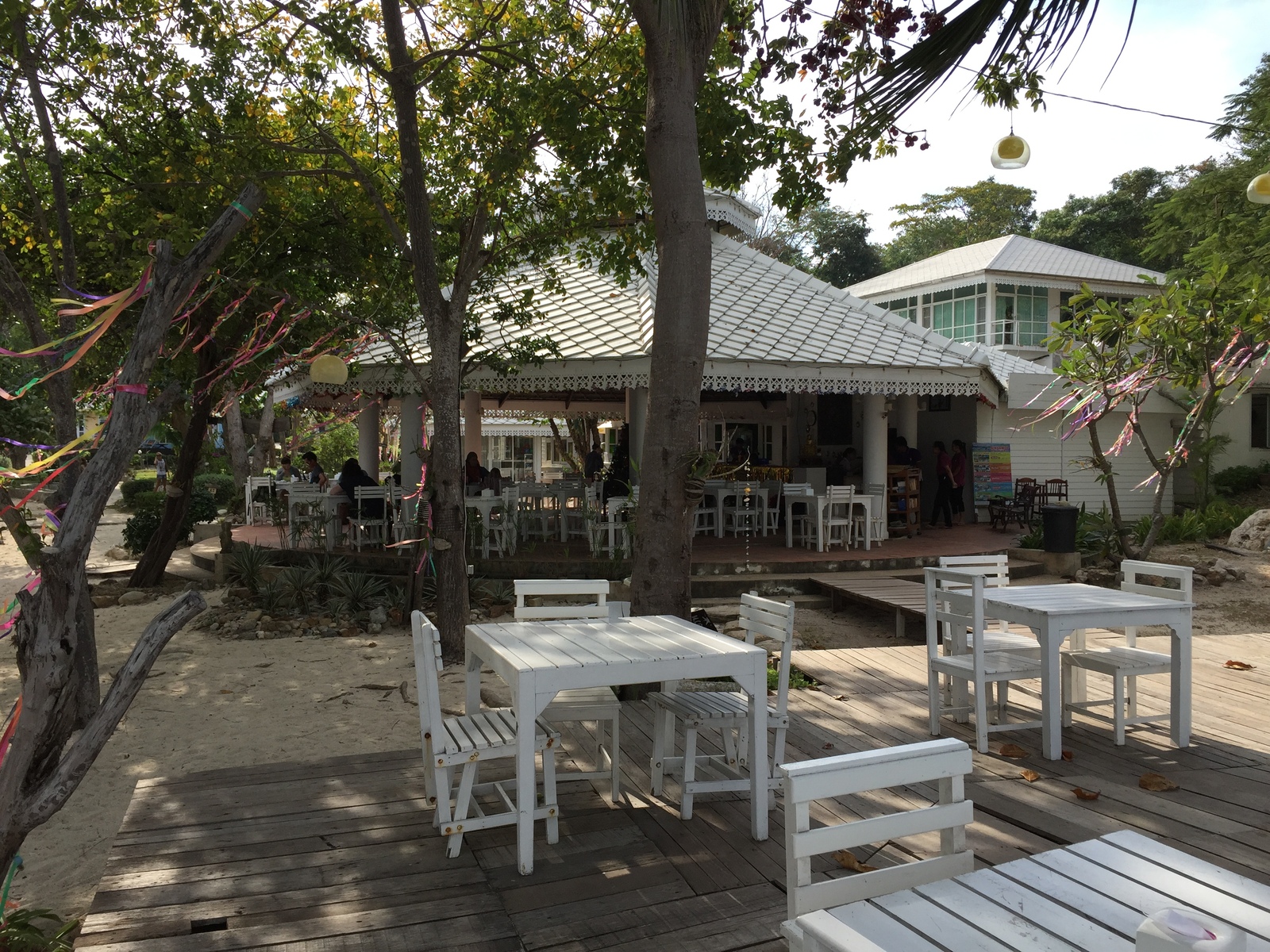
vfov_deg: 48.2
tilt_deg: -0.5
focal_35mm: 29
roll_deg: -0.9
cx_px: 635
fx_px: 1064
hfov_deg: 61.7
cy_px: 476
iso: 32
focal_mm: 4.15
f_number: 2.2
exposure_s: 1/1163
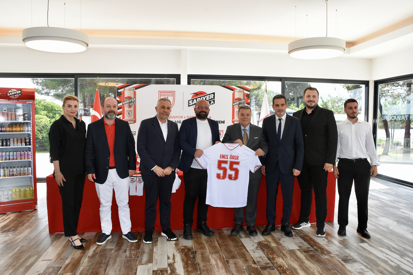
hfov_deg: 67.4
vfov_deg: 47.9
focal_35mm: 27
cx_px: 206
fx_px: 310
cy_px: 138
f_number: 8
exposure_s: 1/250
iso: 800
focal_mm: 18
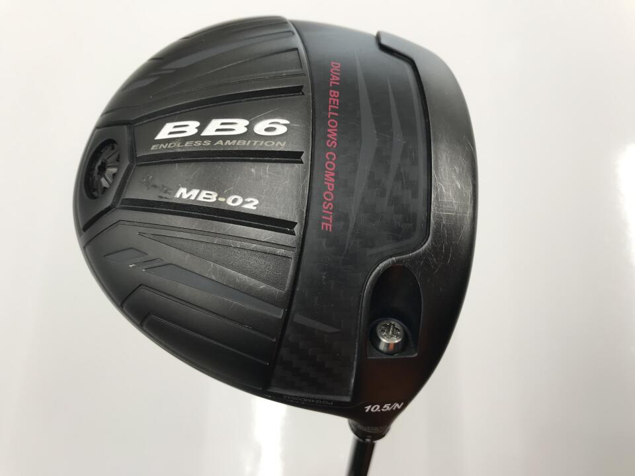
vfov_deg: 49.7
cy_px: 238
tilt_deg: -69.0
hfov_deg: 63.4
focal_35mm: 28
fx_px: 514
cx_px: 318
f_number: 1.8
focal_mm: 3.99
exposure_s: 1/60
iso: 32
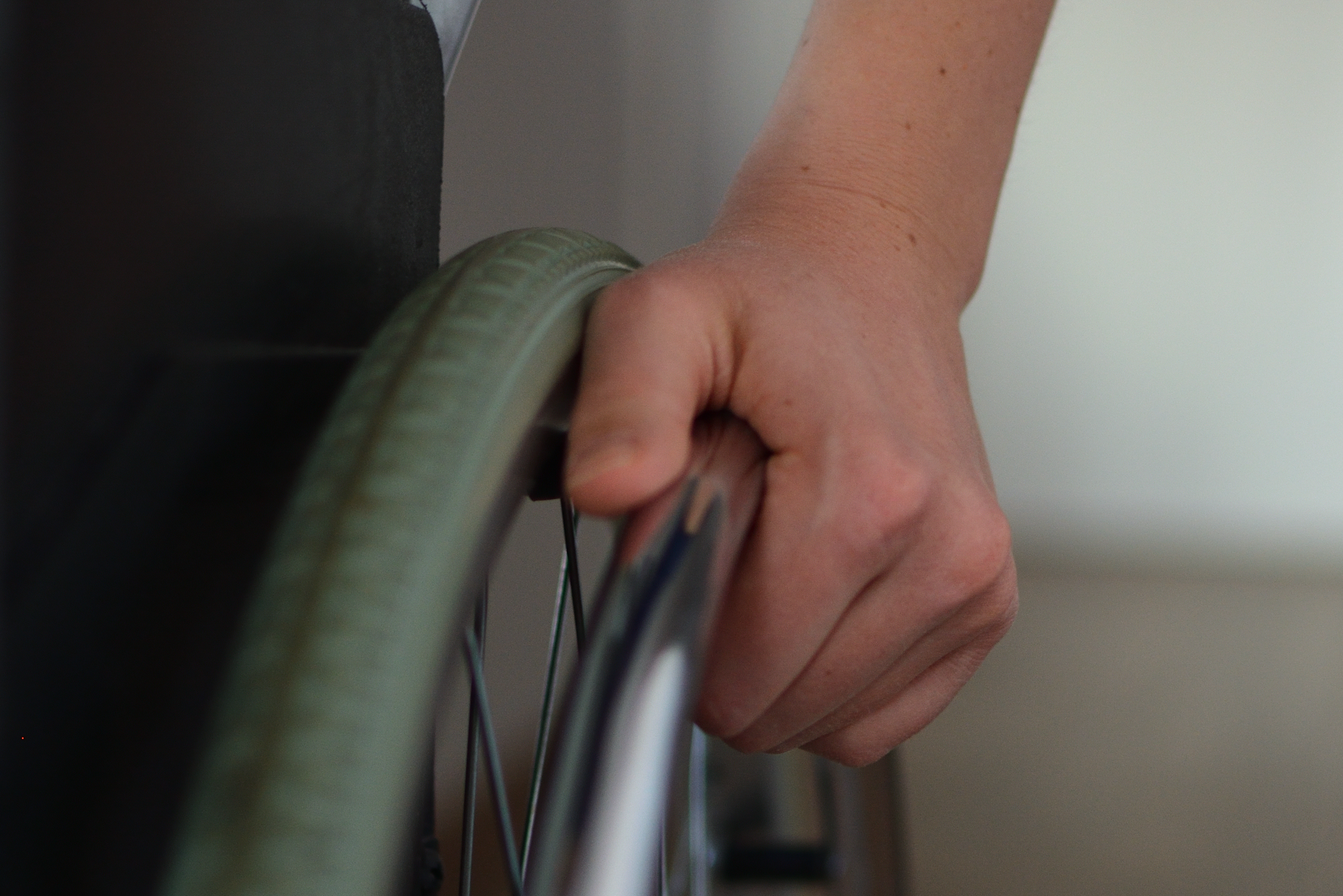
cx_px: 845
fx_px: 3540
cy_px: 496
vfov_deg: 14.4
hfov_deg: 21.4
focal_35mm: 95
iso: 200
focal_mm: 35
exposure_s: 1/50
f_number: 1.8
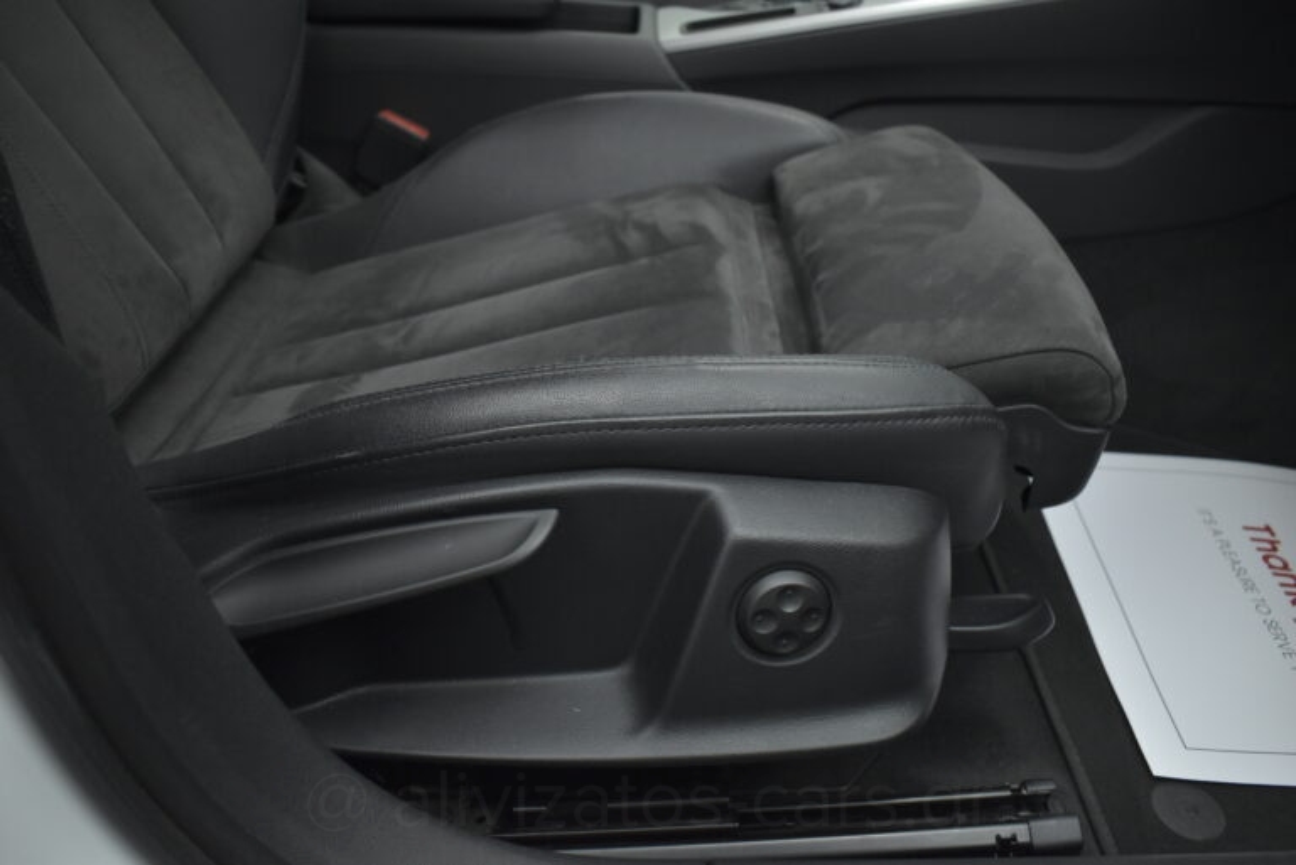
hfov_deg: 61.9
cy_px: 432
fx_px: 1081
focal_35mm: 30
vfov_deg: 43.7
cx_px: 648
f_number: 3.8
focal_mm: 20
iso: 1600
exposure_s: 1/100
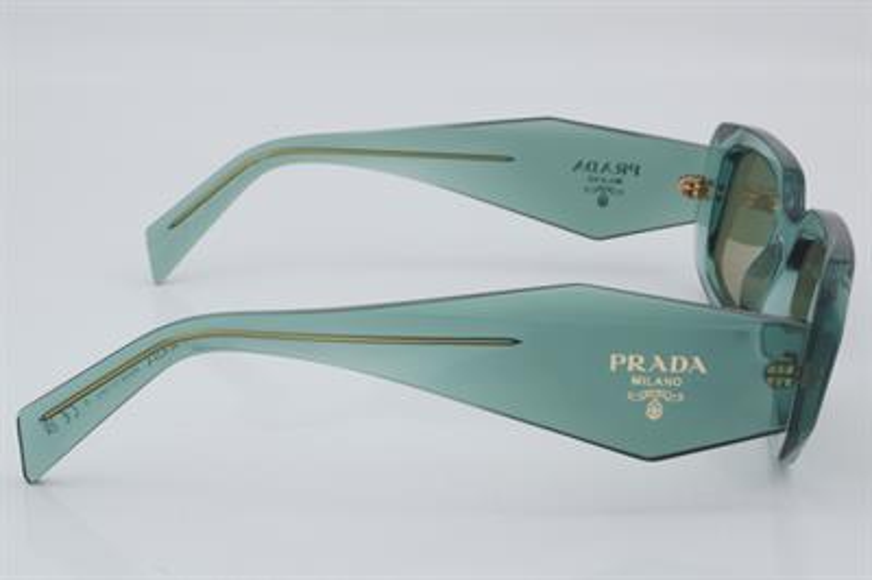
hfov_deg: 27.0
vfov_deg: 18.2
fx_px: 1815
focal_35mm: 75
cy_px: 290
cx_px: 436
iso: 100
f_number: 32
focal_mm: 50
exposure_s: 1/3
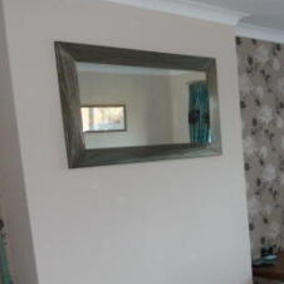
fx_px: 529
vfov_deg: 29.6
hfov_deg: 26.5
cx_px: 346
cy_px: 212
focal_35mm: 57
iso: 200
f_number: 3.3
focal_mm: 4.1
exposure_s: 1/30
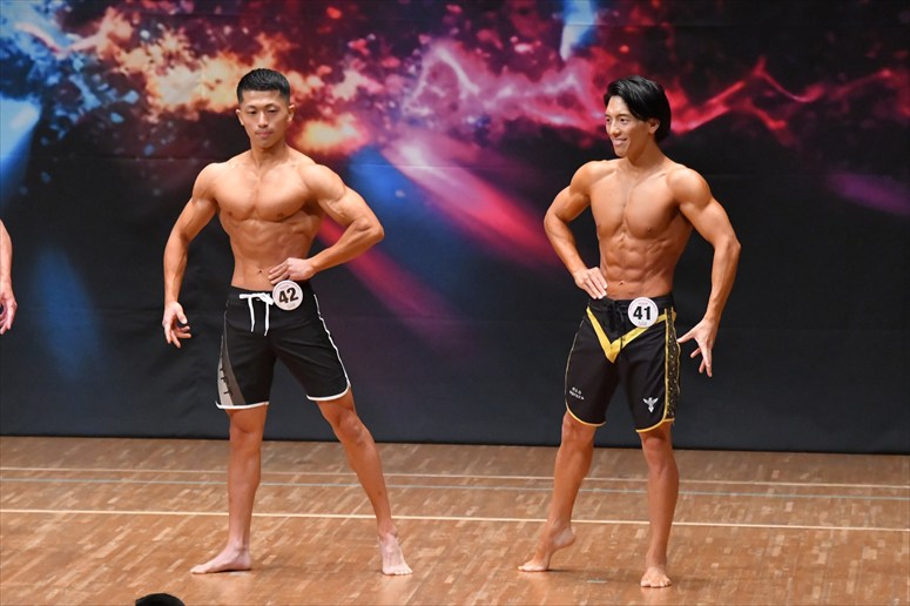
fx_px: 6822
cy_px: 303
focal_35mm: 270
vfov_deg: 5.1
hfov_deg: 7.6
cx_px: 455
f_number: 5.6
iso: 8000
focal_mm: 180
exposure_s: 1/400
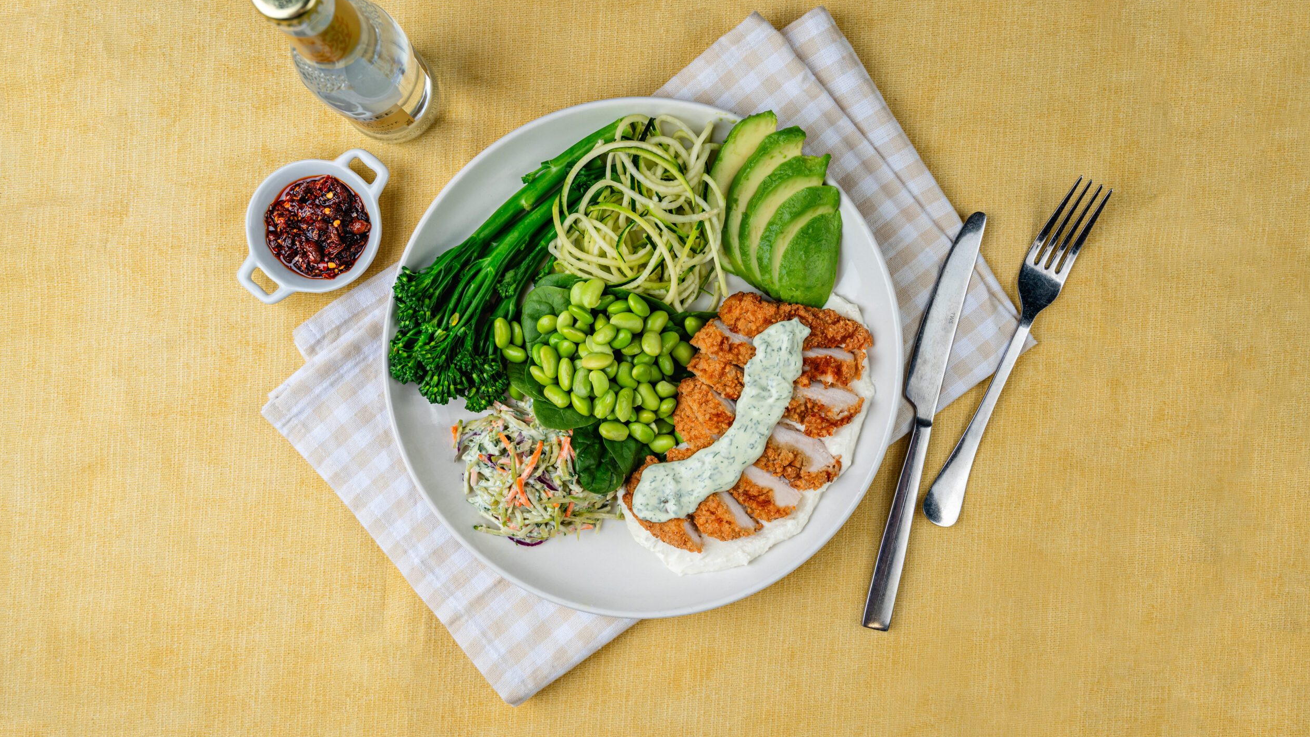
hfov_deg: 60.2
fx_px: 1130
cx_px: 646
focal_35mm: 33
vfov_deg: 36.1
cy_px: 346
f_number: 5.6
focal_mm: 30.5
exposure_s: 1/200
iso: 125
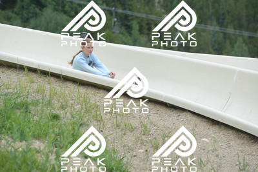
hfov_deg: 10.5
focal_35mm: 195
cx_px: 129
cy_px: 86
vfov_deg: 7.0
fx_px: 1398
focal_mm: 195
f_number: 6.3
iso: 400
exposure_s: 1/640
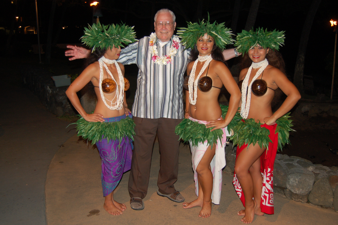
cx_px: 169
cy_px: 112
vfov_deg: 34.1
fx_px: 366
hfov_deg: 49.6
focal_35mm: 39
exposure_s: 1/60
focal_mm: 26
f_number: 4
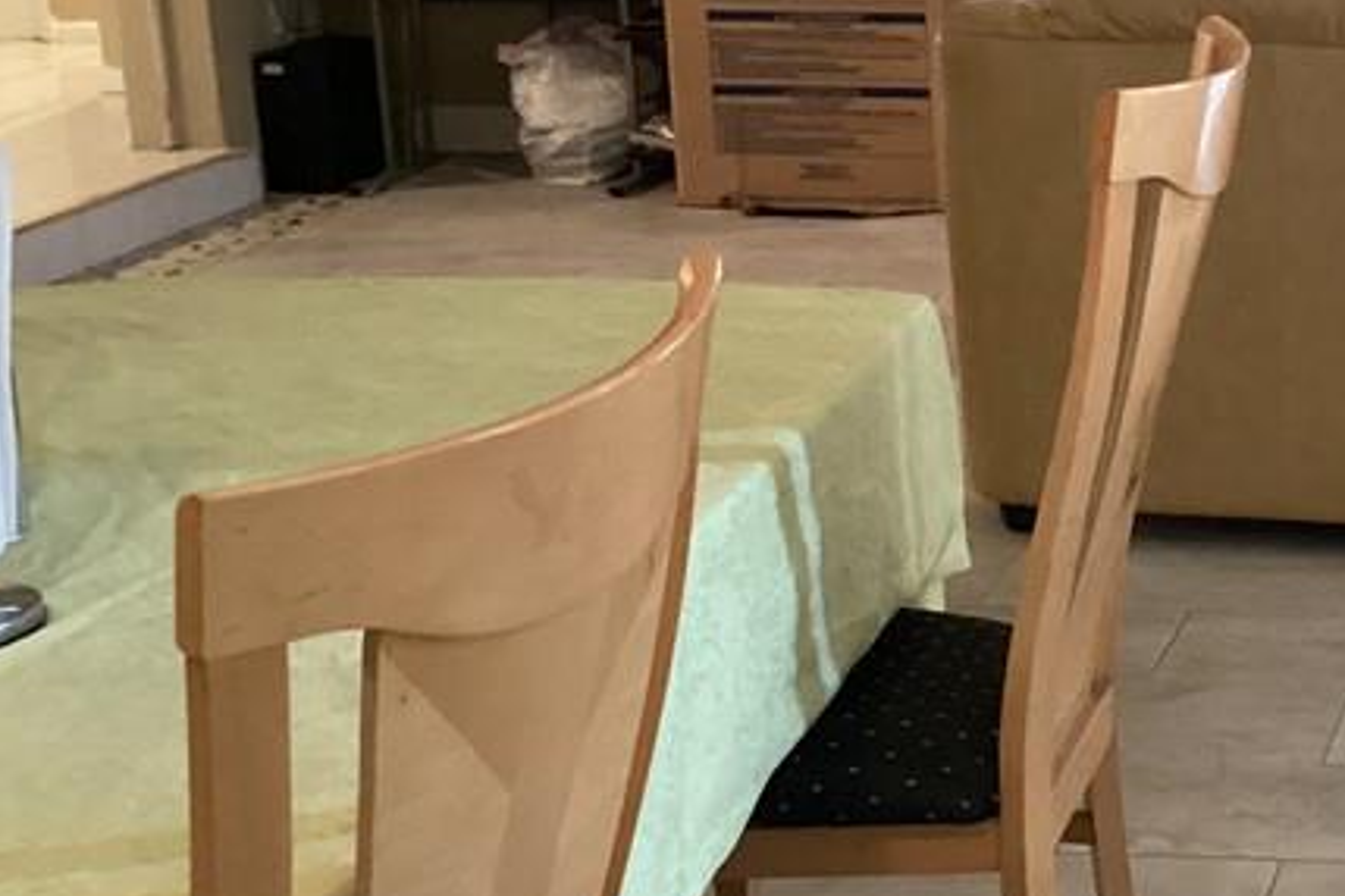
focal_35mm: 77
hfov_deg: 24.6
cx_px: 1477
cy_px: 291
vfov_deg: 17.7
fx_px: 2877
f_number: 2.4
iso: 400
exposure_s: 1/30
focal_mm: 3.3
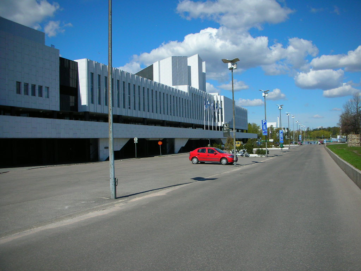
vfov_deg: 40.7
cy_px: 136
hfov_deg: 52.6
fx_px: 365
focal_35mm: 35
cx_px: 180
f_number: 8.5
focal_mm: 5.8
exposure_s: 1/223
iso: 50
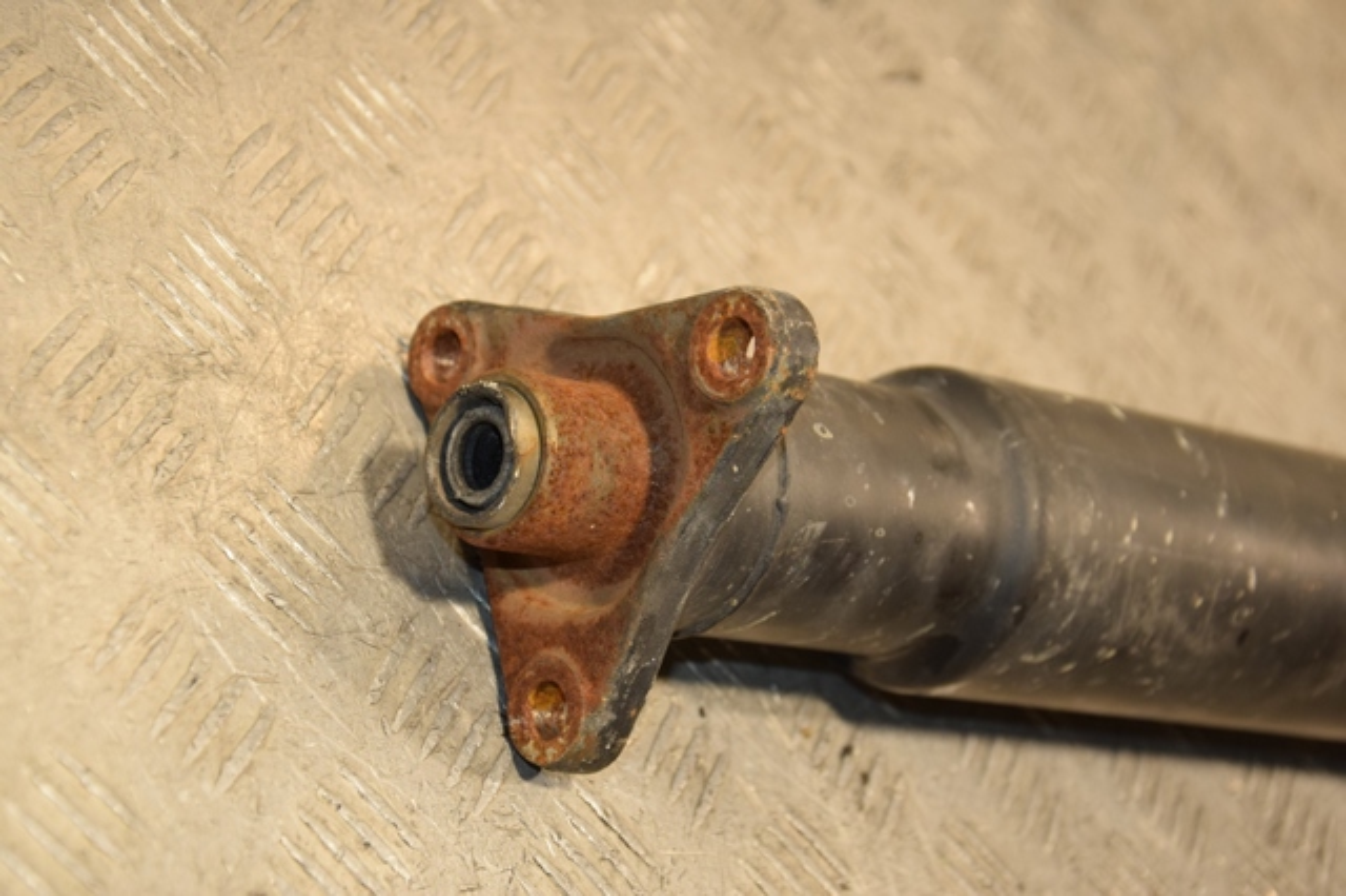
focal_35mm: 78
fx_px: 2915
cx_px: 673
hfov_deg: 26.0
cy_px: 448
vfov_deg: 17.5
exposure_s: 1/160
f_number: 5
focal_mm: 52
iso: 800
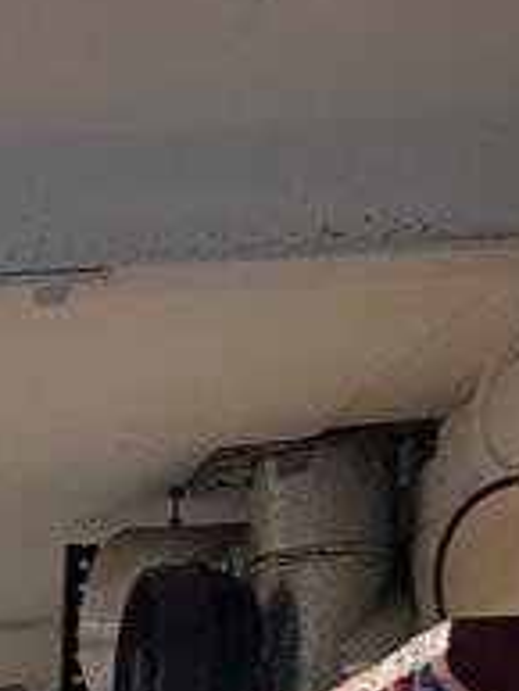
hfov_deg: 7.1
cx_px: -974
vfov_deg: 9.0
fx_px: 3814
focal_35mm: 191
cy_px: 1808
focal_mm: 6.81
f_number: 1.85
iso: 52
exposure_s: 1/30
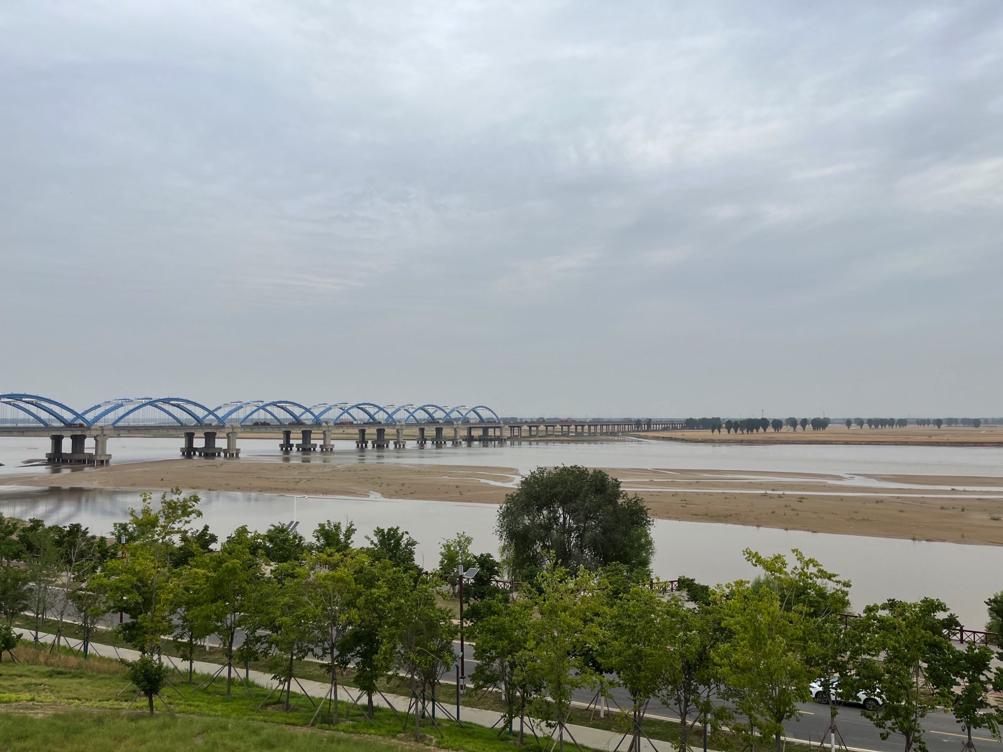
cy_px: 376
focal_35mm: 26
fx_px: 753
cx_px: 502
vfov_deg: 53.1
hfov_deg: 67.3
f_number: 1.6
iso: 50
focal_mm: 5.1
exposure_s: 1/4310
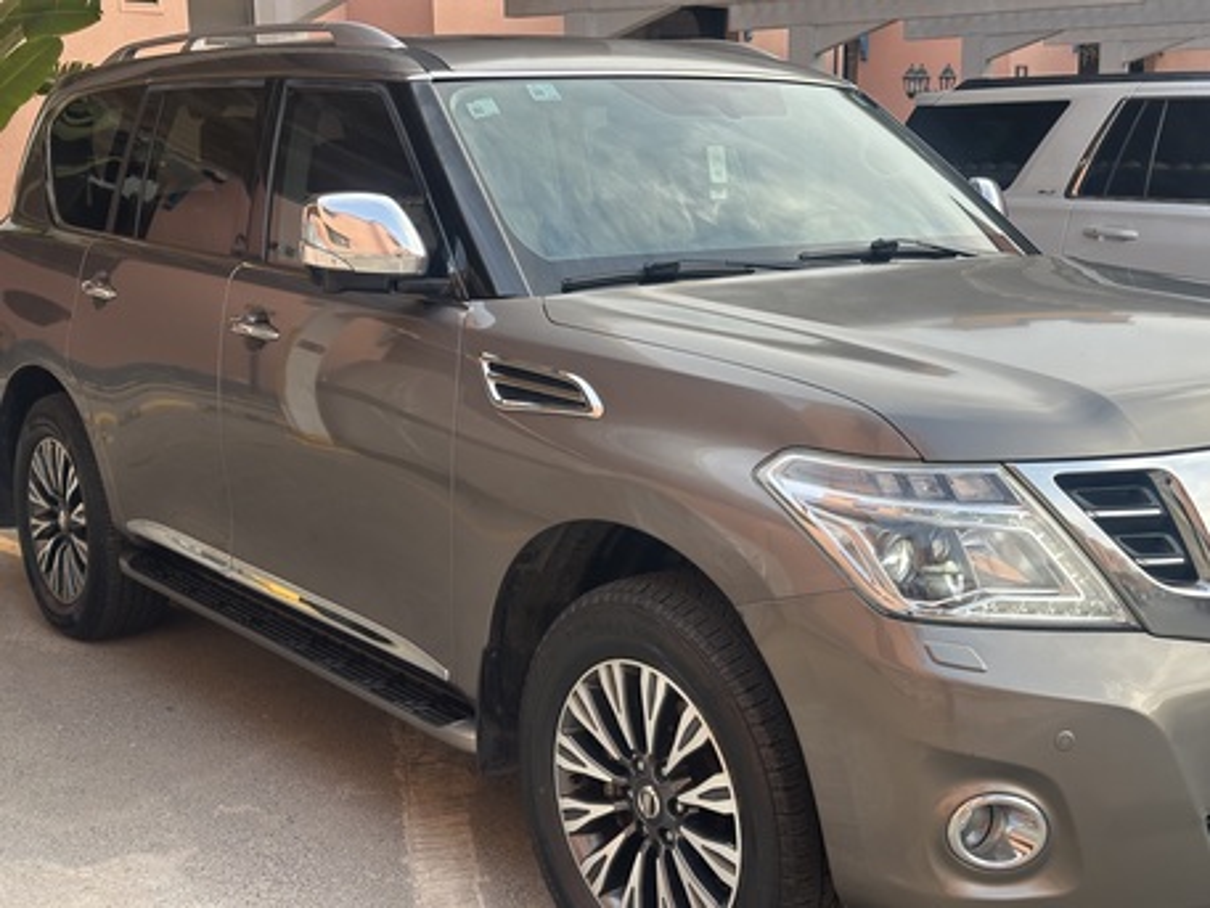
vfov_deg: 30.3
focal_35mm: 48
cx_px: 605
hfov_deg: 39.6
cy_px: 454
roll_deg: +1.2
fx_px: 1678
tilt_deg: -10.3
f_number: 1.78
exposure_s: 1/154
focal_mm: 6.86
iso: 64
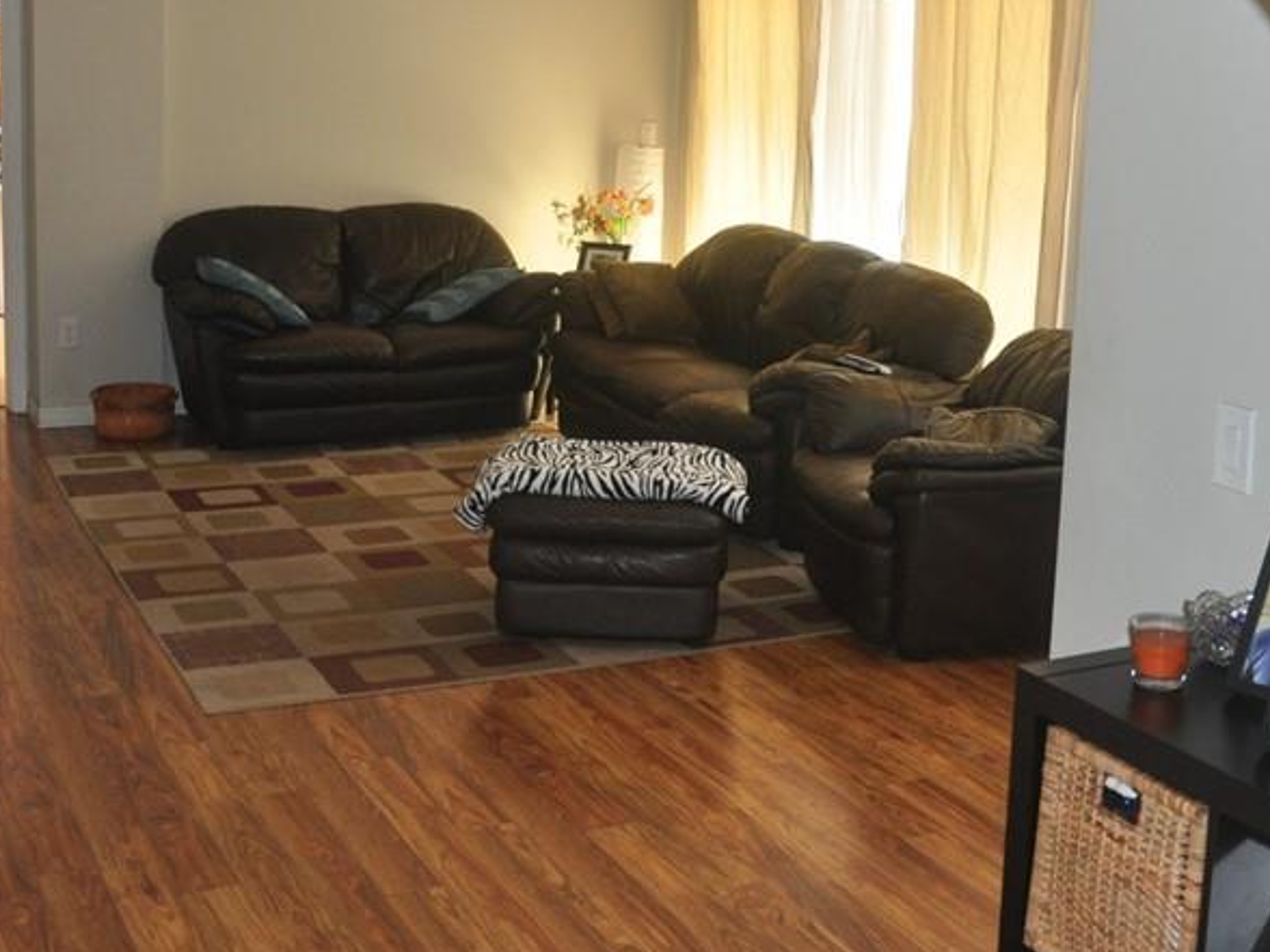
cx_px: 797
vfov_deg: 30.0
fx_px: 1761
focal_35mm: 48
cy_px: 289
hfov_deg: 39.4
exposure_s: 1/60
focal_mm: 18
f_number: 3.5
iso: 800
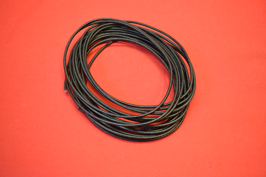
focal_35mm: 40
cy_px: 88
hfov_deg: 47.9
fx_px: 299
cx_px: 133
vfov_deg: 33.0
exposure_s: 1/60
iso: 1250
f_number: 5
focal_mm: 27
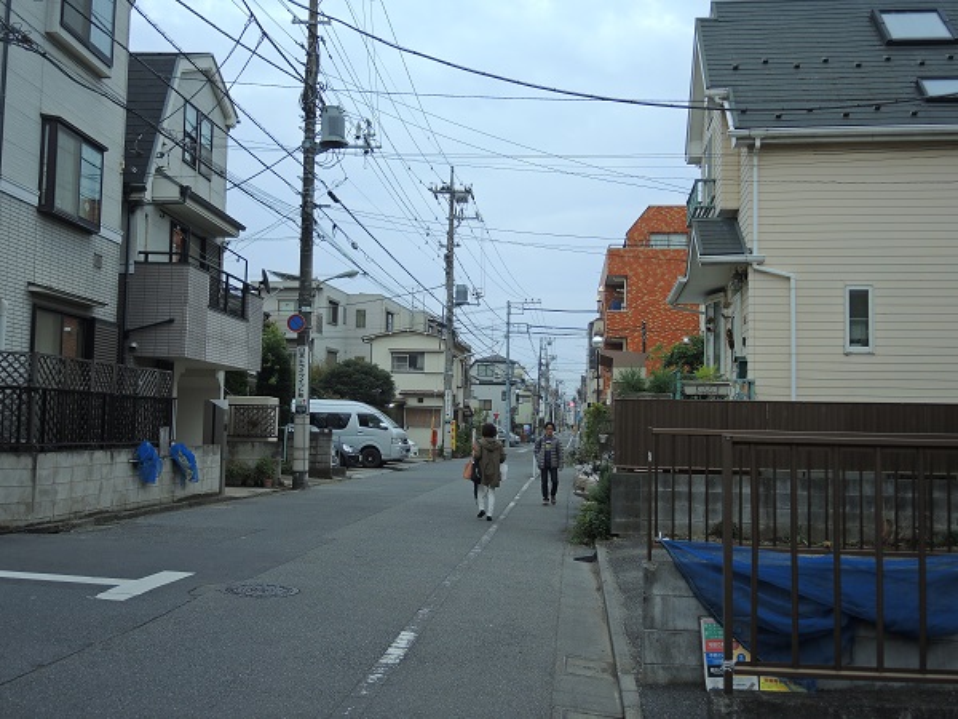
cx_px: 479
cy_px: 360
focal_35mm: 35
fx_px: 969
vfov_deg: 40.7
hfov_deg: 52.6
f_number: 2.2
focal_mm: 7.6
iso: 80
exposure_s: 1/50
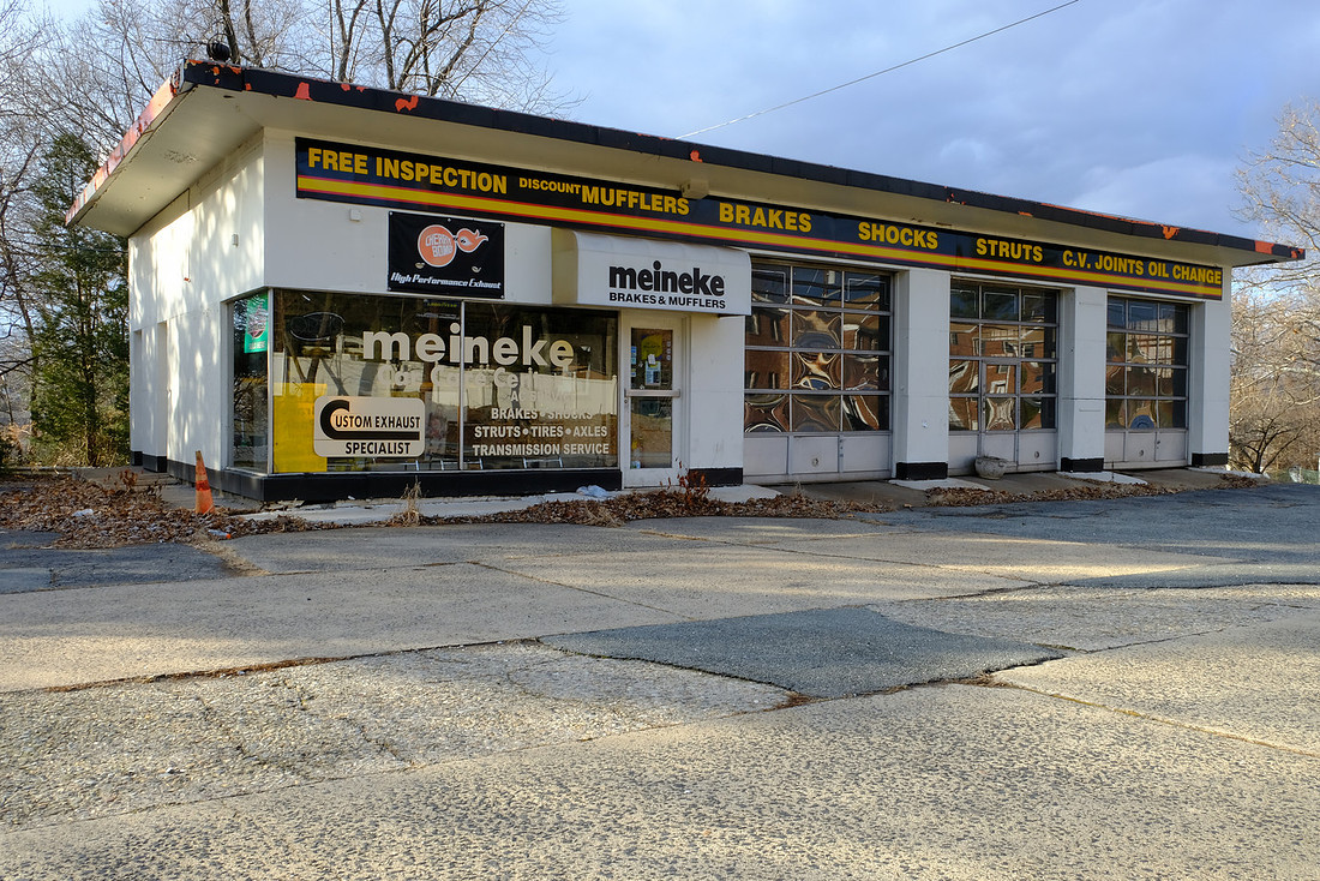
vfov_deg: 45.0
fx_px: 1064
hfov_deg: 63.6
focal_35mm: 29
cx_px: 660
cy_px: 440
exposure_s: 1/10
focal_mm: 19.6
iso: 200
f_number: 22
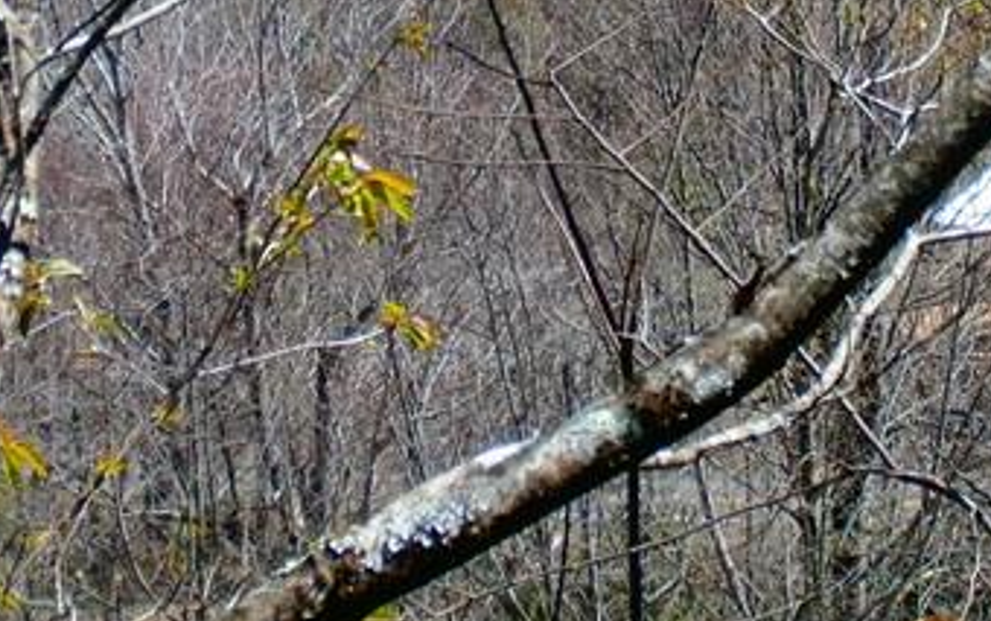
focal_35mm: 118
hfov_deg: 17.6
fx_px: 3189
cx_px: 656
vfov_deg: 11.0
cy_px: -23
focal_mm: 6.6
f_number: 3.5
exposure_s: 1/640
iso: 100
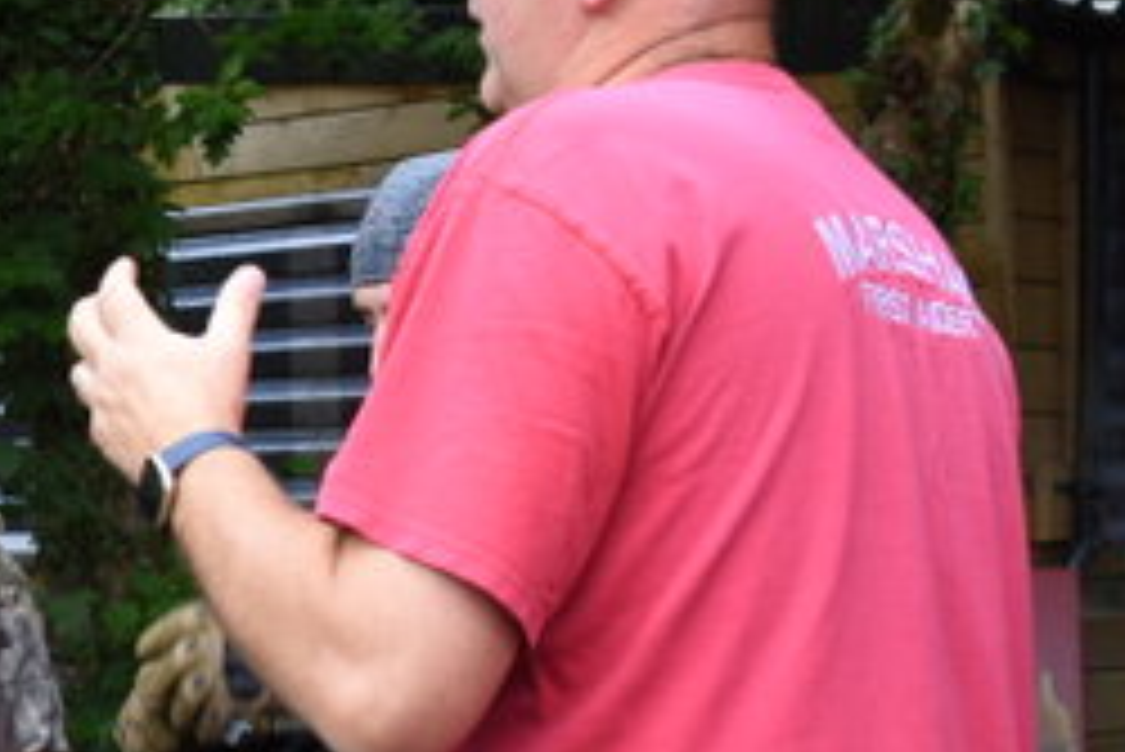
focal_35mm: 109
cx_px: -288
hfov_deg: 17.7
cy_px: 435
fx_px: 3408
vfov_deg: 12.6
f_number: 5.6
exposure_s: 1/100
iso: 500
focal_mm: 28
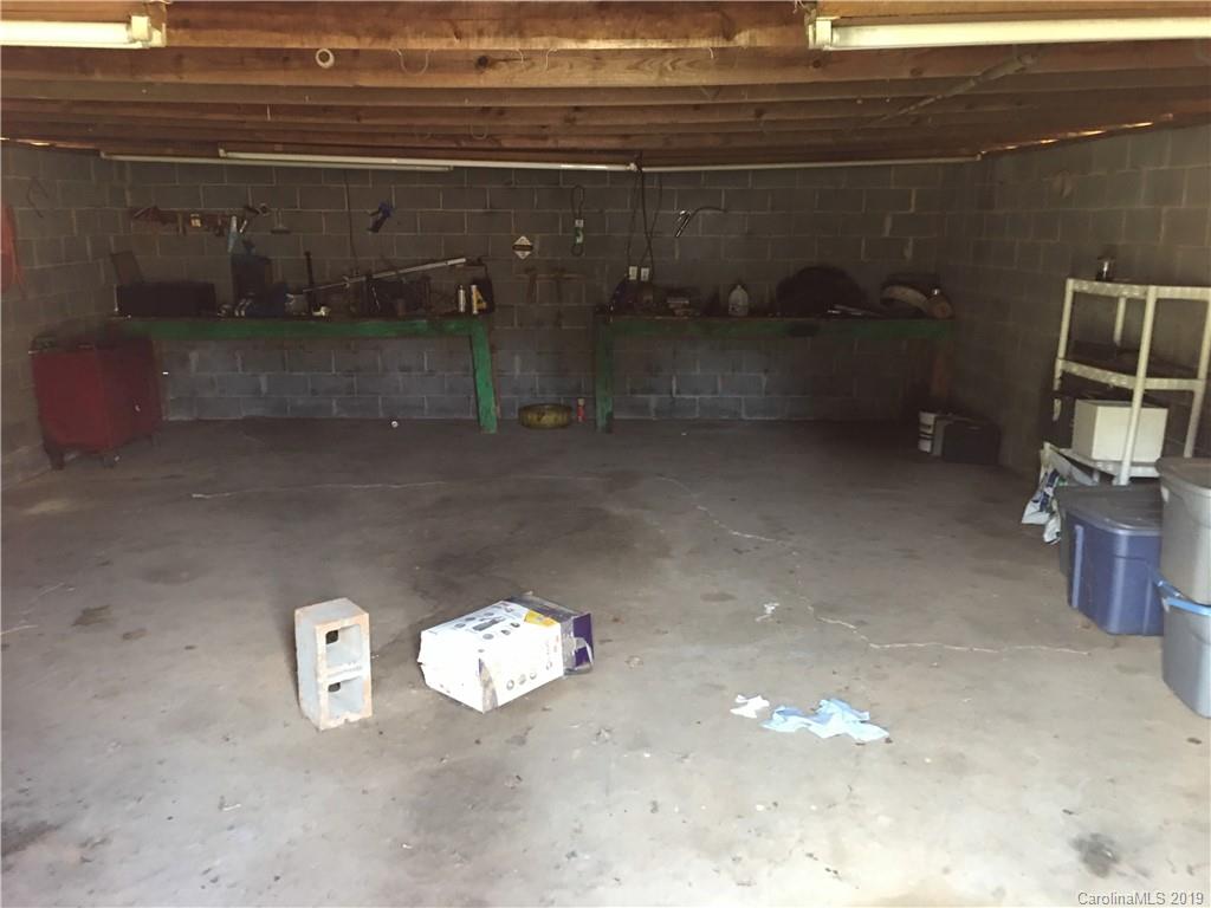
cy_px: 454
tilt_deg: -12.5
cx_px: 606
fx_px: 1015
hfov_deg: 61.7
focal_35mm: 29
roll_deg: +0.5
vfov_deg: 48.2
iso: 100
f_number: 2.2
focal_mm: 4.15
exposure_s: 1/8
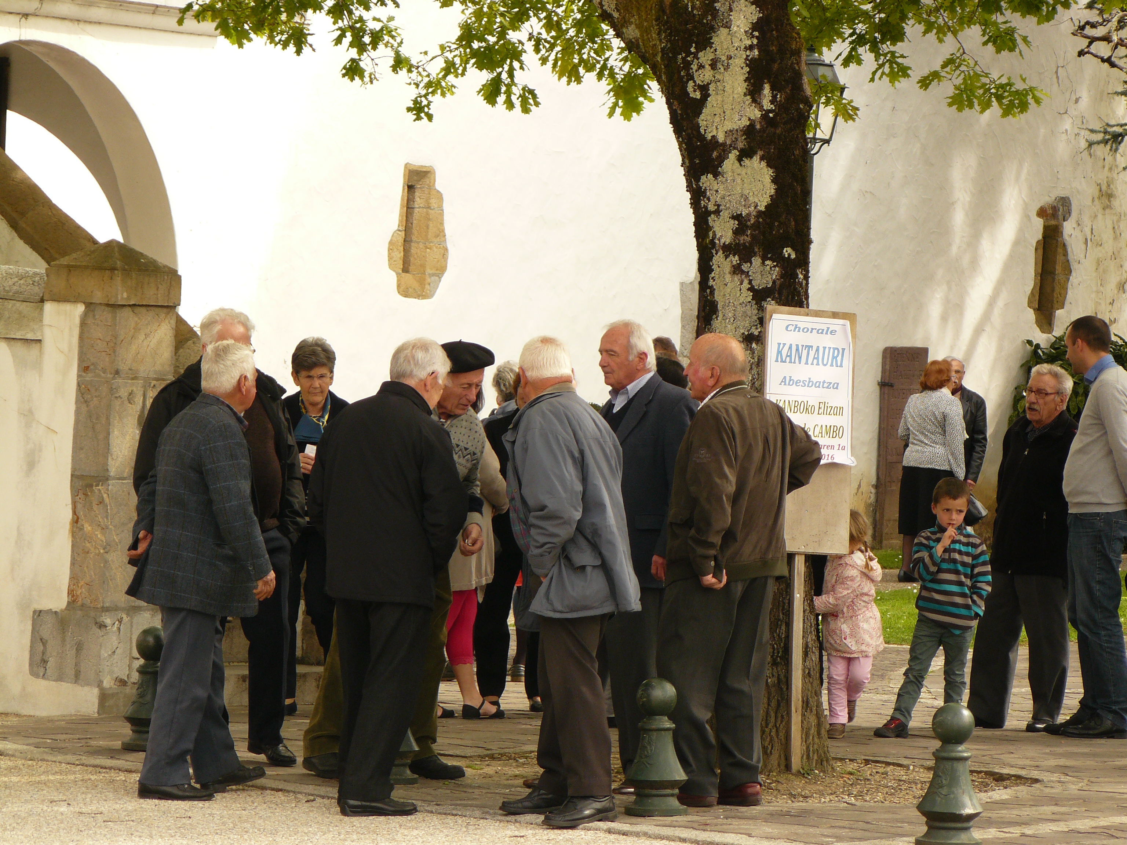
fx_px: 5698
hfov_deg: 11.3
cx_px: 564
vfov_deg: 8.5
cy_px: 422
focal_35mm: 175
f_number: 4
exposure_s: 1/160
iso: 100
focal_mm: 29.1
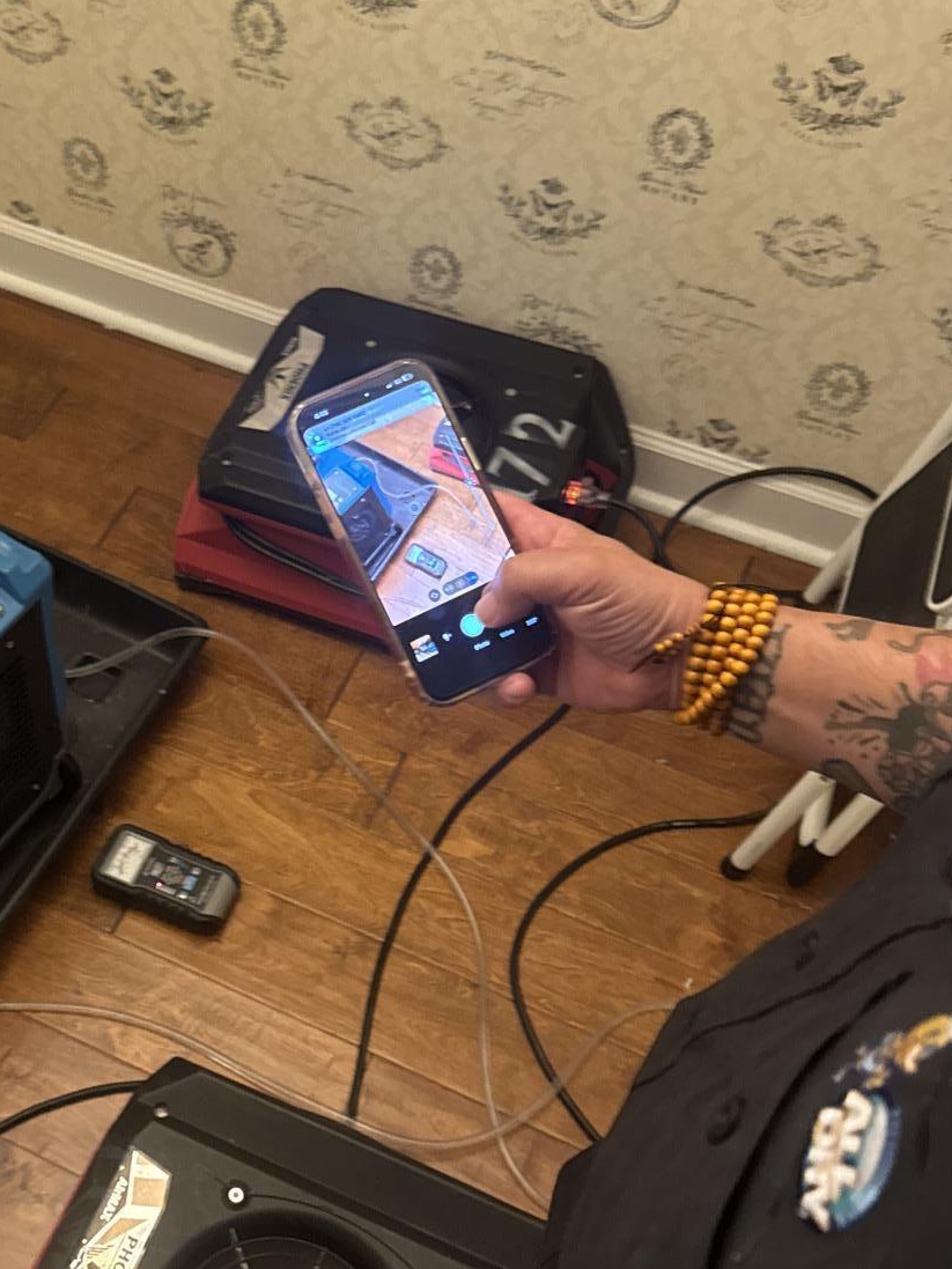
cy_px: 678
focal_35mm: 42
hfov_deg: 33.8
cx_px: 264
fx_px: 1540
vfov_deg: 44.8
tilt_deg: -53.8
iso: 800
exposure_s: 1/40
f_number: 1.78
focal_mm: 6.76
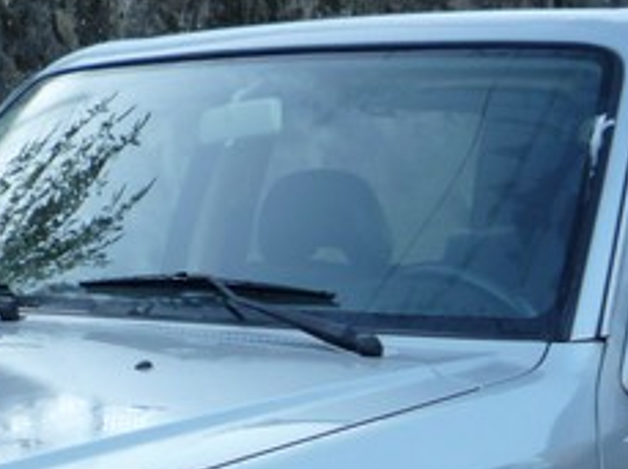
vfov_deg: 13.4
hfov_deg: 18.7
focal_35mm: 105
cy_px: 650
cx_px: 225
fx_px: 1902
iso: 100
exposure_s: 1/100
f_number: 3.3
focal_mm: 5.2
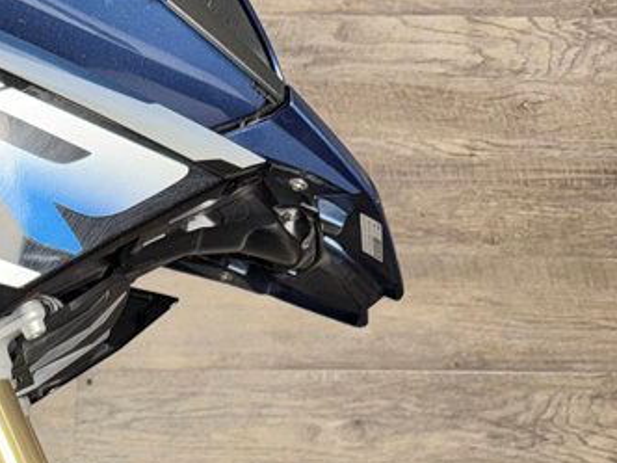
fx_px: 1319
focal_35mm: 74
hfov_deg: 24.3
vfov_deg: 17.8
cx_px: -93
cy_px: 695
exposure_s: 1/34
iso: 50
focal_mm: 6.76
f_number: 1.78
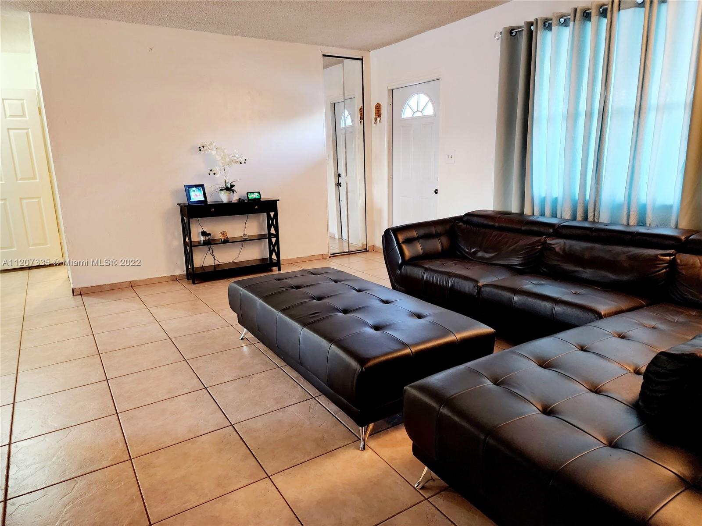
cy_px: 263
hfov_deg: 73.9
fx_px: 466
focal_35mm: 23
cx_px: 351
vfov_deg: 58.9
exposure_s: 1/24
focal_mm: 6.4
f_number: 1.8
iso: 640
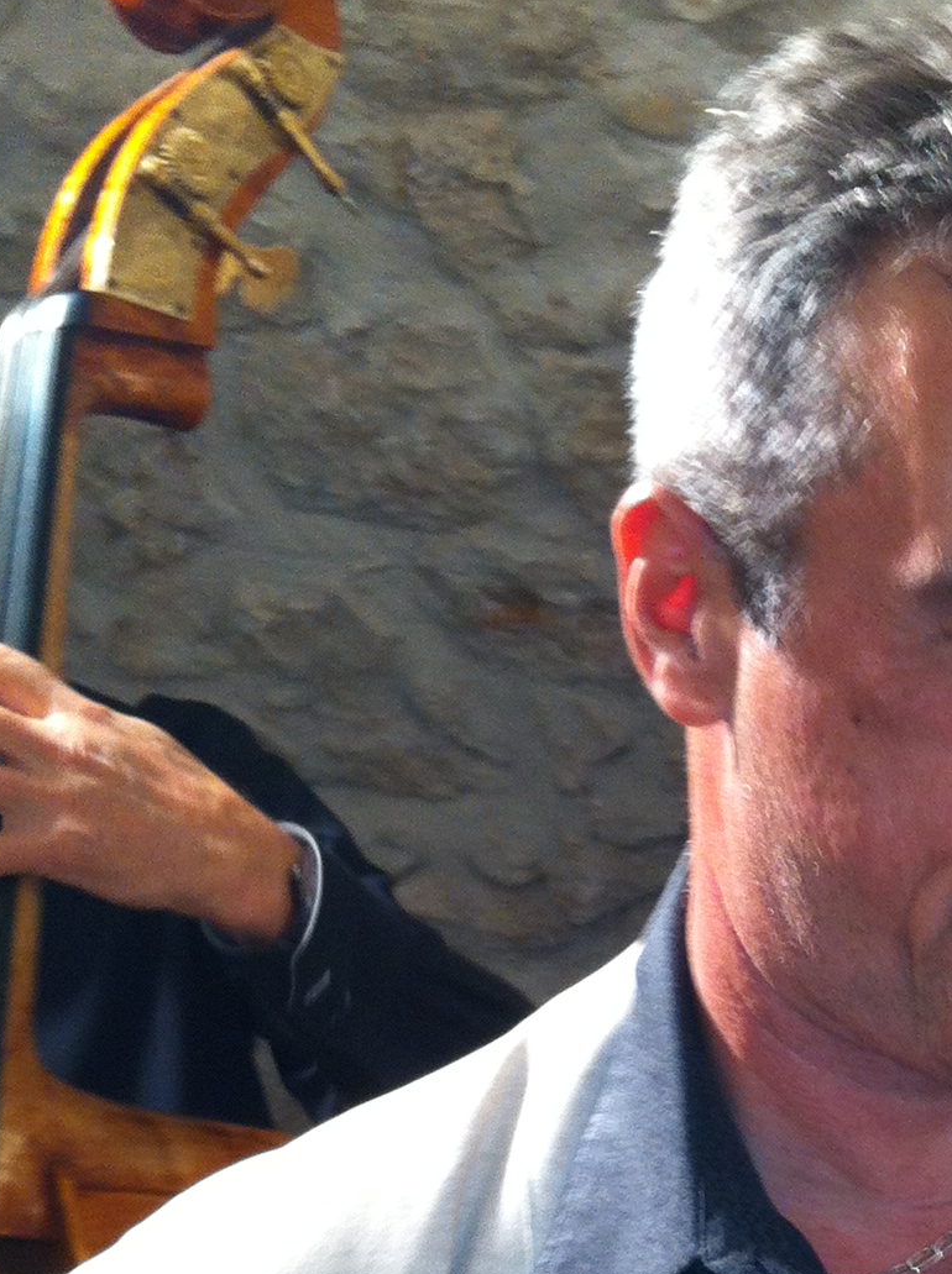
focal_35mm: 88
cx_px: 1123
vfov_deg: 21.2
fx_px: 3236
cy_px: 1379
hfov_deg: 16.1
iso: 100
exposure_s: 1/15
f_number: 2.8
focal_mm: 3.85
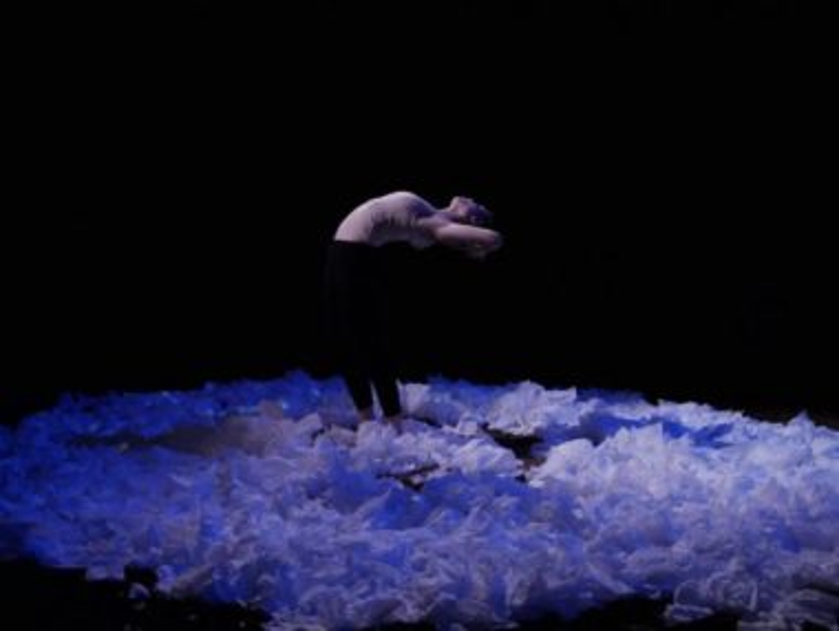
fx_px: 1019
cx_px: 420
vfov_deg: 34.4
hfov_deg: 44.7
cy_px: 316
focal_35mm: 42
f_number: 4
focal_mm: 21
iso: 3200
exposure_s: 1/20
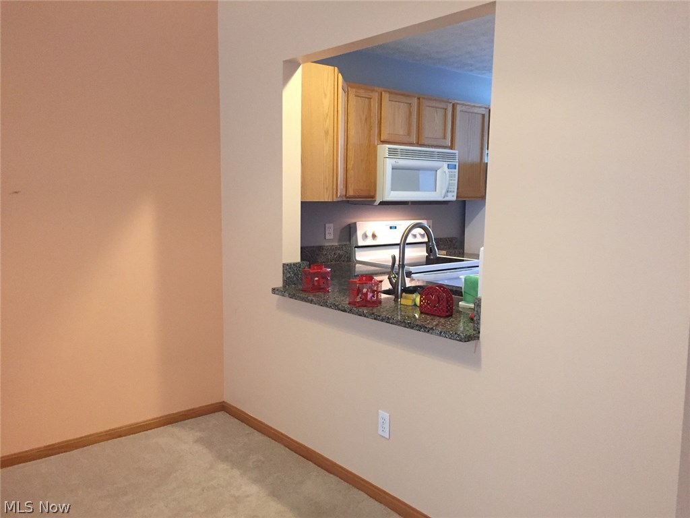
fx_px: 578
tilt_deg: -7.4
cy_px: 259
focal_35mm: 29
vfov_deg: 48.2
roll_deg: -1.6
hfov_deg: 61.7
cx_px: 345
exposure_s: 1/30
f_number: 2.2
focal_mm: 4.15
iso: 200
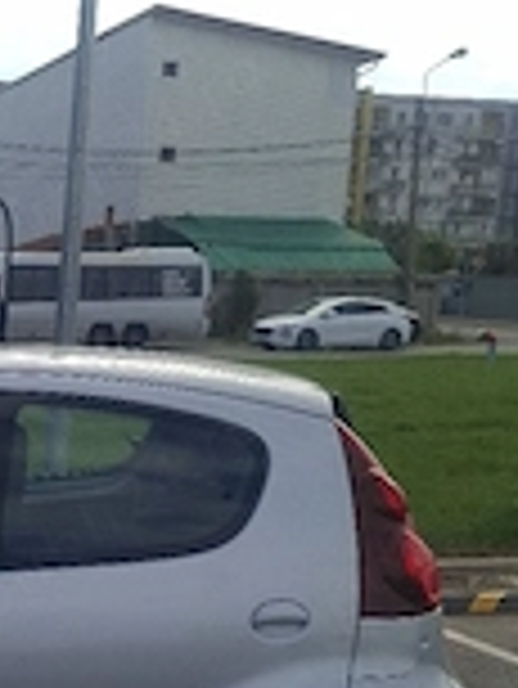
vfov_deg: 31.2
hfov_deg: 22.1
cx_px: -144
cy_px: 567
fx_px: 1195
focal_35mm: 60
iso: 50
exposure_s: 1/1429
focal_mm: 5.54
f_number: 1.8
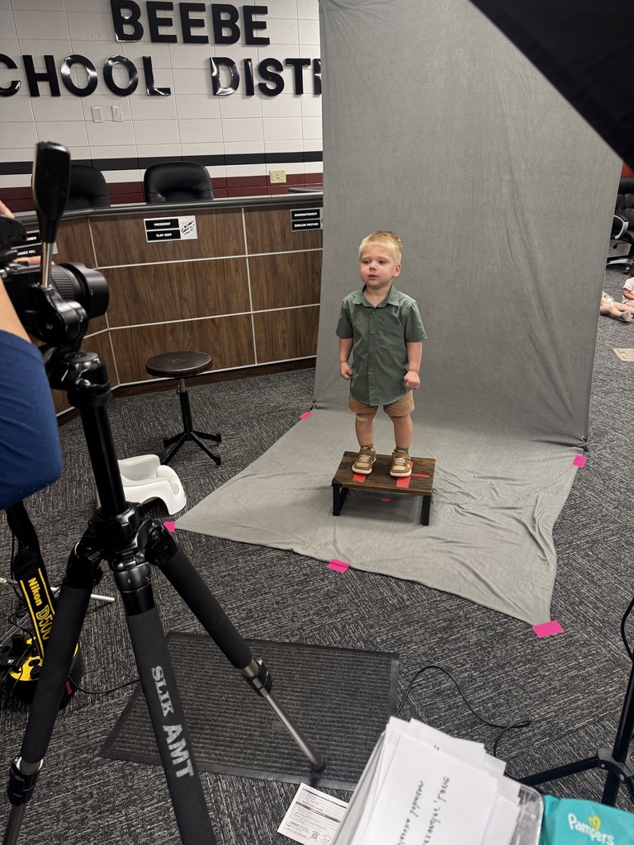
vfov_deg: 71.6
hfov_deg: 56.8
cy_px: 422
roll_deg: +2.7
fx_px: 586
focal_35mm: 24
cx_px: 317
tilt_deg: -23.7
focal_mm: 6.76
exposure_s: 1/60
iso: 200
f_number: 1.78
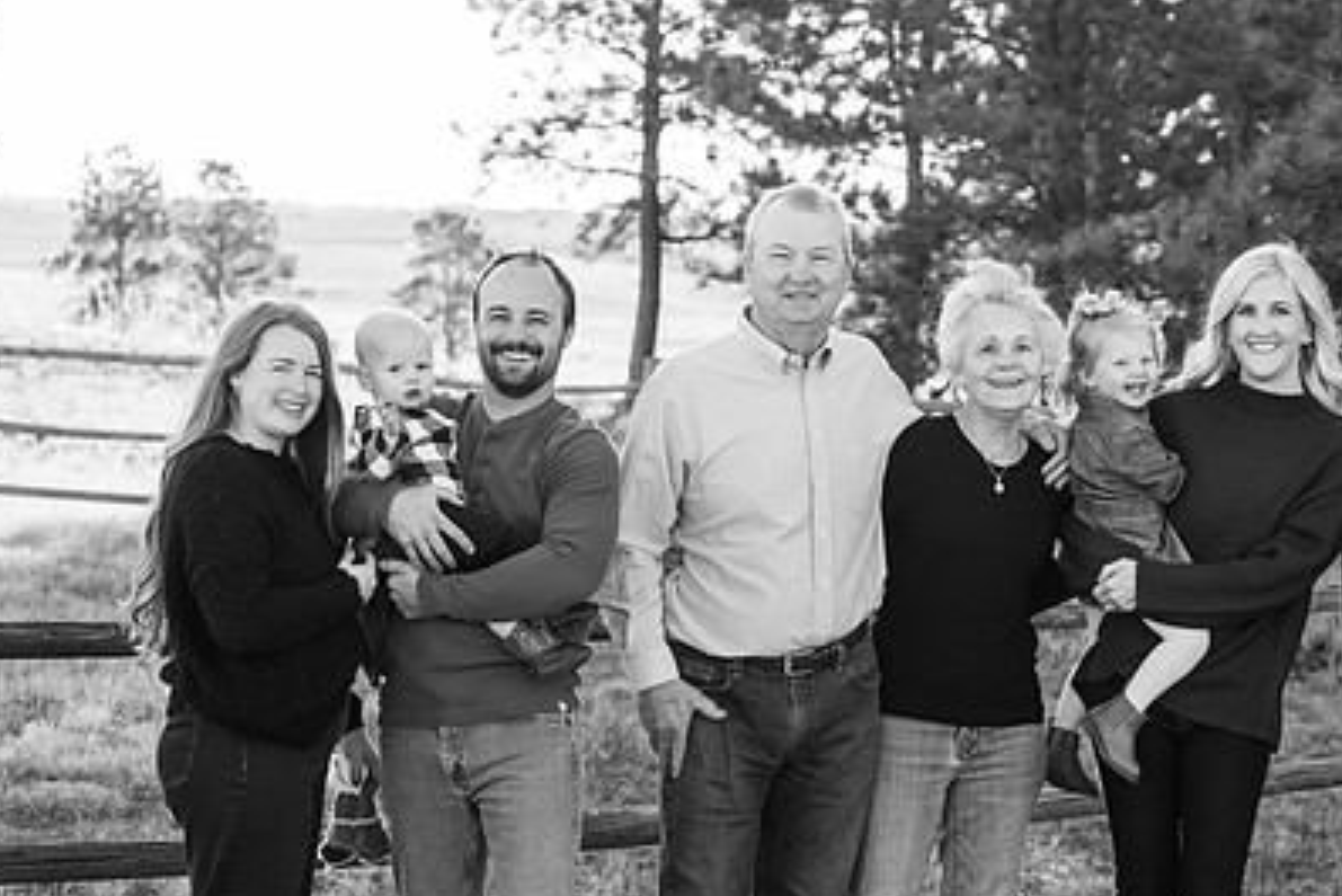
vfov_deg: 9.2
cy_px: 651
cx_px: 930
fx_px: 5556
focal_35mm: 149
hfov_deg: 13.7
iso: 1000
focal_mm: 102
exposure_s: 1/320
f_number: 7.1
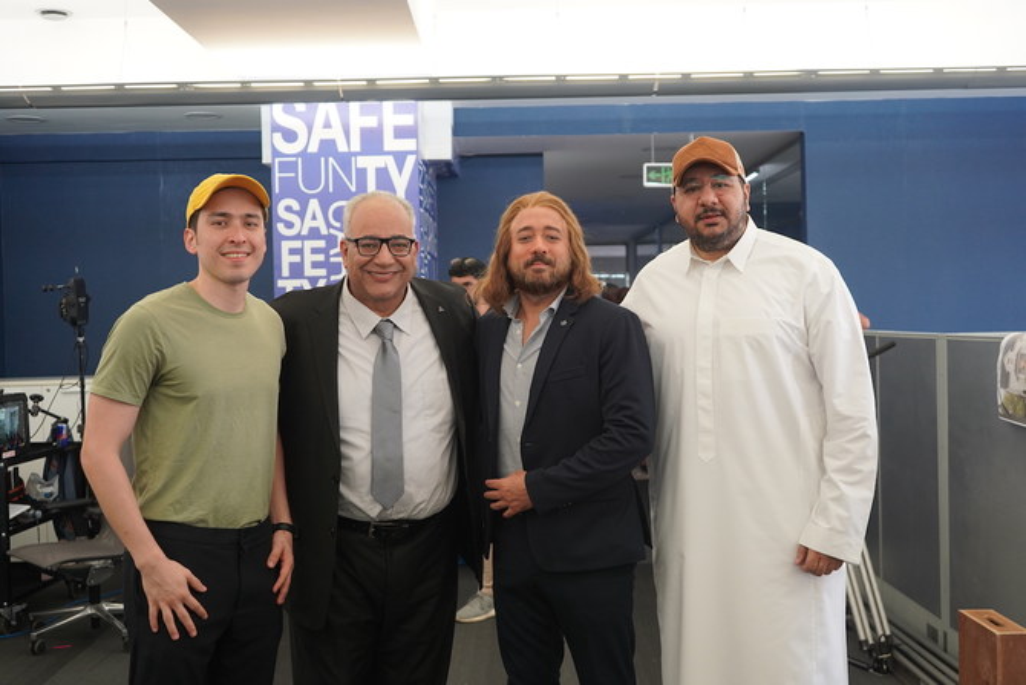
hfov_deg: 48.4
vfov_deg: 33.4
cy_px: 342
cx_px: 513
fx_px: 1140
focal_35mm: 40
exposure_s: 1/160
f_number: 4
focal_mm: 40
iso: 1250
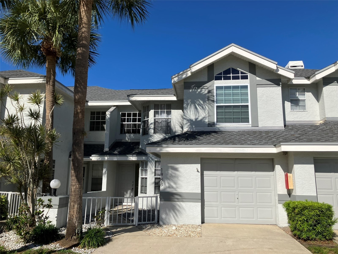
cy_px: 127
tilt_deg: +10.6
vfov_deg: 49.7
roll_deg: -0.6
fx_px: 273
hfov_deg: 63.4
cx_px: 169
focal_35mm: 28
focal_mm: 3.99
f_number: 1.8
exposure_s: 1/3745
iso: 32
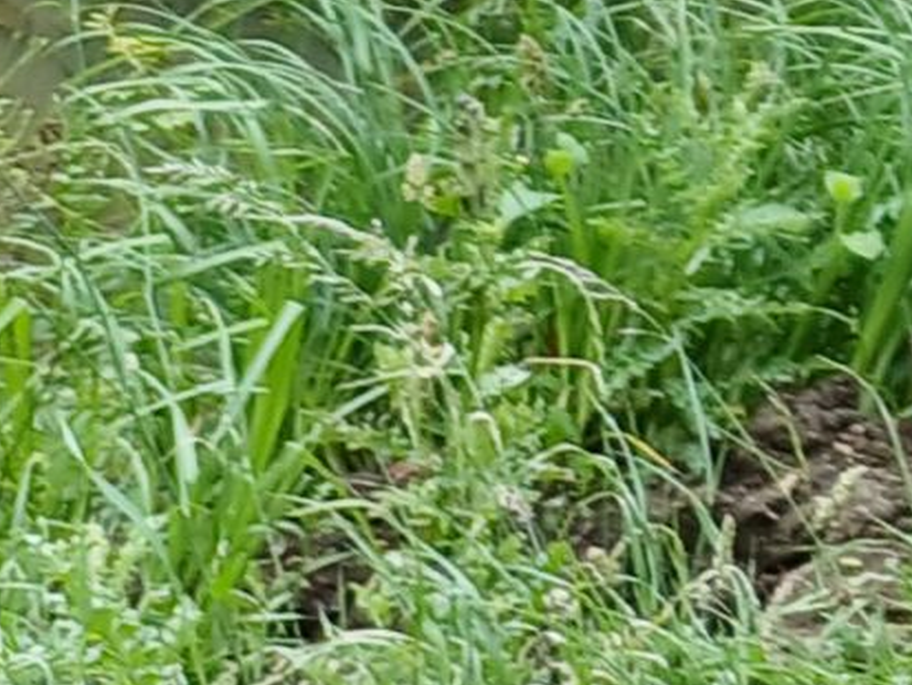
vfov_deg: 8.0
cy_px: 2004
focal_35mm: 161
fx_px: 4243
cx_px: -1449
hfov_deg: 10.2
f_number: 1.8
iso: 20
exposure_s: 1/50
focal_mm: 3.98
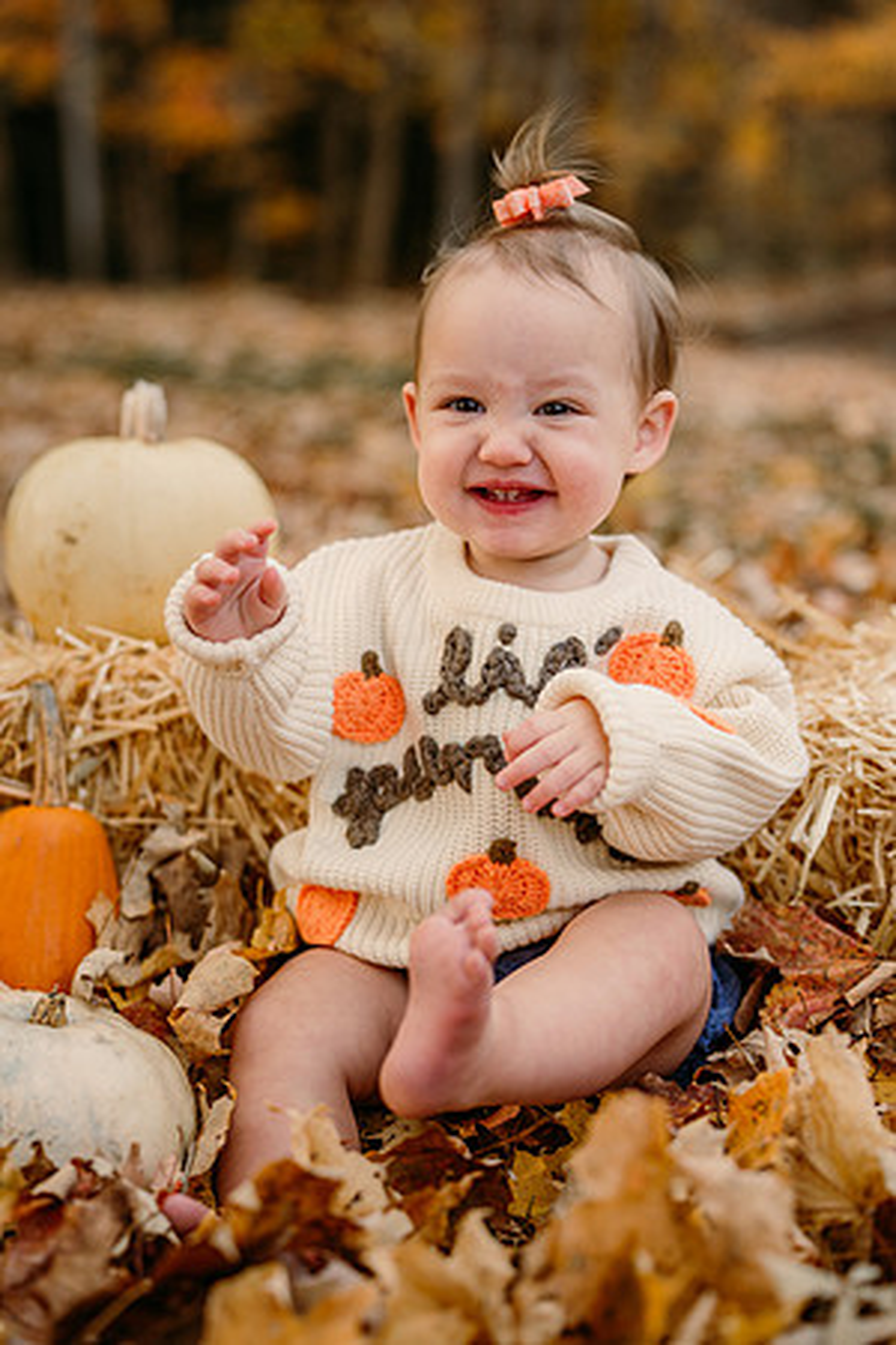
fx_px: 1867
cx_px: 448
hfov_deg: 27.0
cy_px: 672
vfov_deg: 39.6
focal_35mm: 50
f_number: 2.2
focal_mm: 50
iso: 250
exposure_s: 1/400
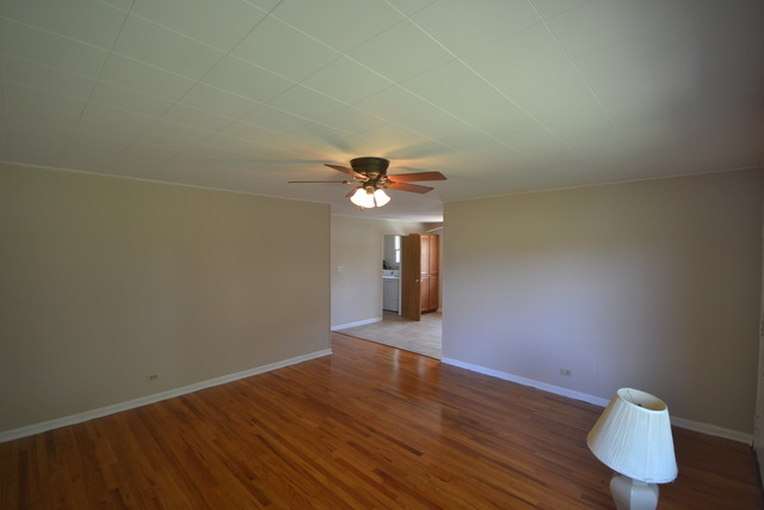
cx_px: 382
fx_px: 318
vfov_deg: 77.4
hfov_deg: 100.4
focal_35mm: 15
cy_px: 255
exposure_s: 1/60
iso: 500
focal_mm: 10
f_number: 4
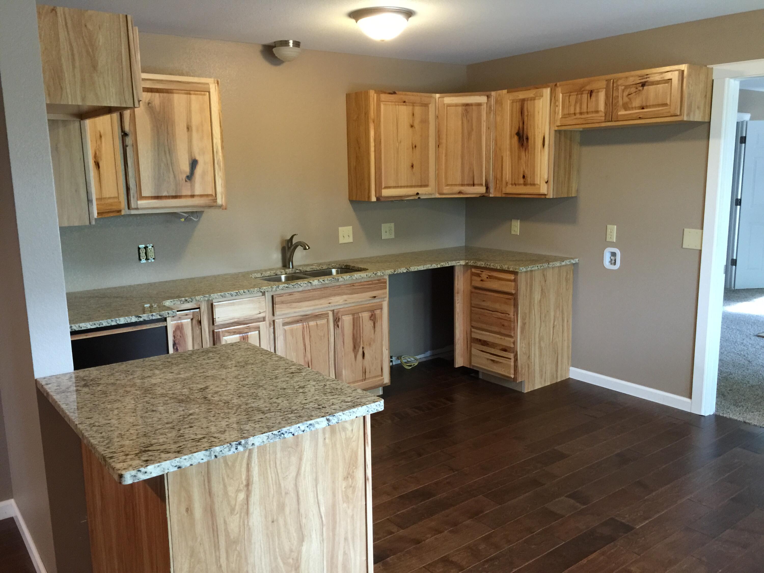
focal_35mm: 29
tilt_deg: -11.4
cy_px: 286
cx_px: 382
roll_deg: +1.0
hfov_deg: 61.7
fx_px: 640
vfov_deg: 48.2
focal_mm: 4.15
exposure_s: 1/15
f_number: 2.2
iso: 100
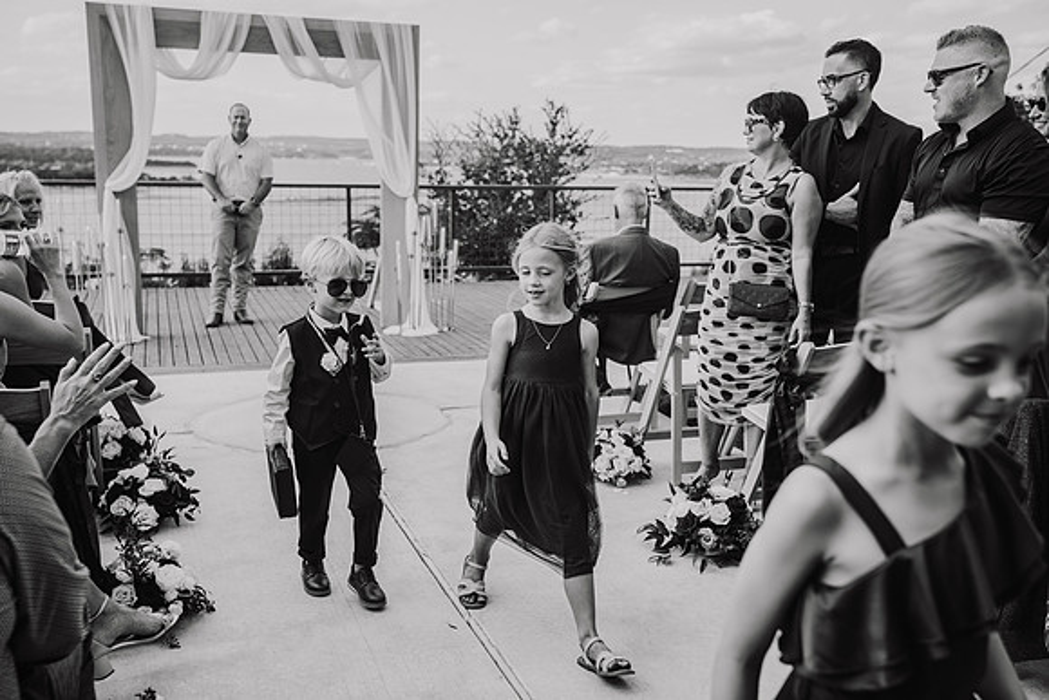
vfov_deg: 36.0
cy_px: 350
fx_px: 1076
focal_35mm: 37
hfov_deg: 52.0
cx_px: 524
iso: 200
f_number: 4
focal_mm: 35
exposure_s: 1/1000
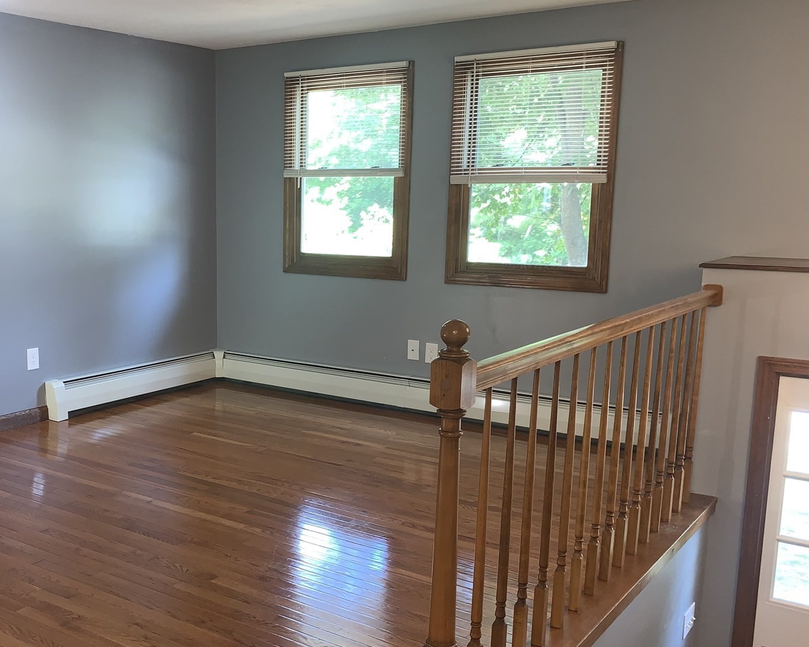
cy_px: 367
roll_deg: +0.3
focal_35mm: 38
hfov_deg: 46.9
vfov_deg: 39.1
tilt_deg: -11.3
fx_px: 910
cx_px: 246
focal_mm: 4.25
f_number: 1.8
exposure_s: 1/15
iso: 25
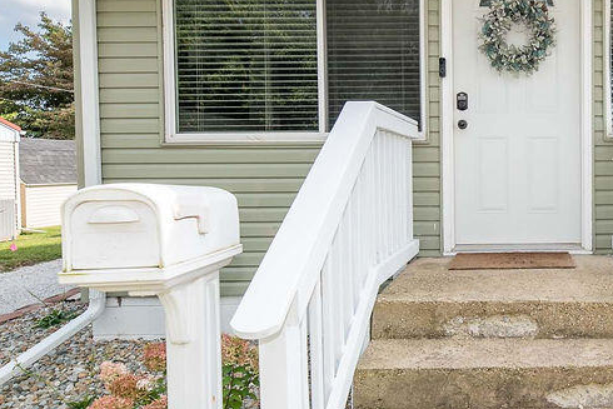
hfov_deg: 55.5
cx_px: 527
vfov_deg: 43.6
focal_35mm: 30
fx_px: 511
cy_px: 180
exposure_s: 1/250
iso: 100
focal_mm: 14
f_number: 4.5
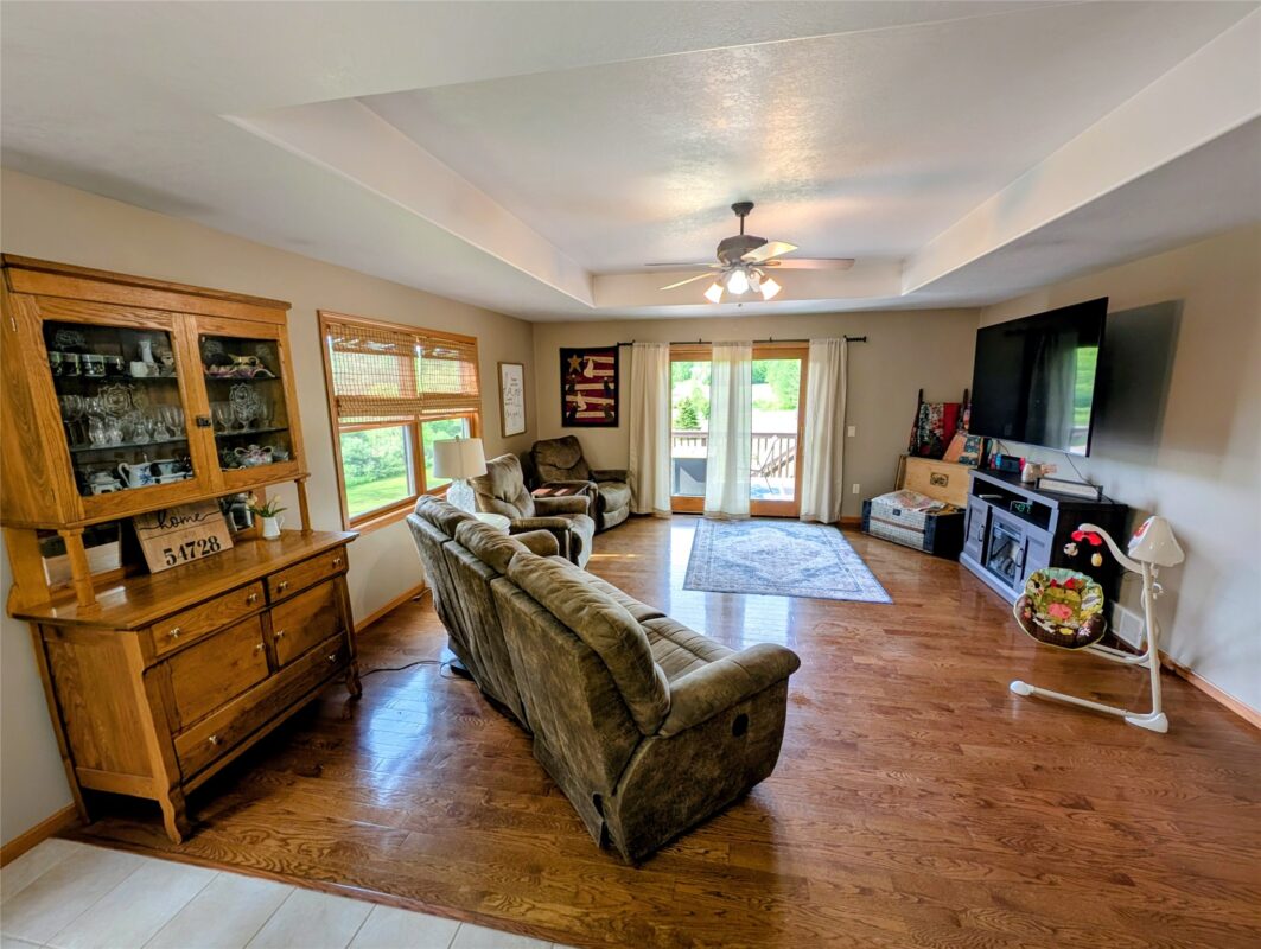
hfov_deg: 110.5
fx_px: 438
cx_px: 630
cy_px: 474
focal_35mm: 12
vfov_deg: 94.6
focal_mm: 2.23
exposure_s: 1/120
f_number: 1.95
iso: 62
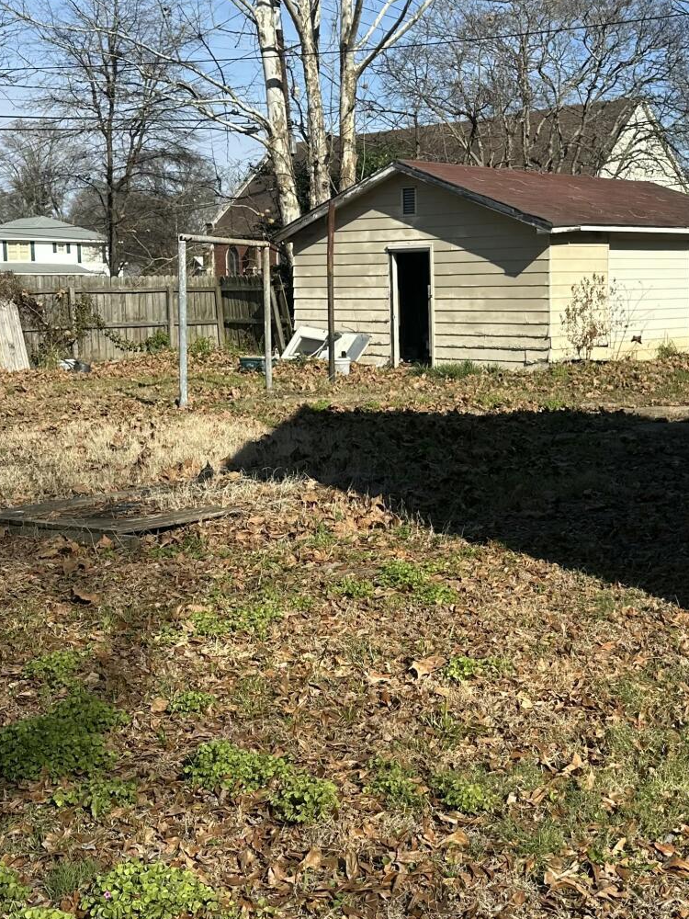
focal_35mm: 48
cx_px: 477
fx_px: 1274
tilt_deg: -6.6
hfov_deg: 30.0
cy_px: 409
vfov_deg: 39.6
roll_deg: +1.3
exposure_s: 1/4184
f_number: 1.78
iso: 80
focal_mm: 6.86
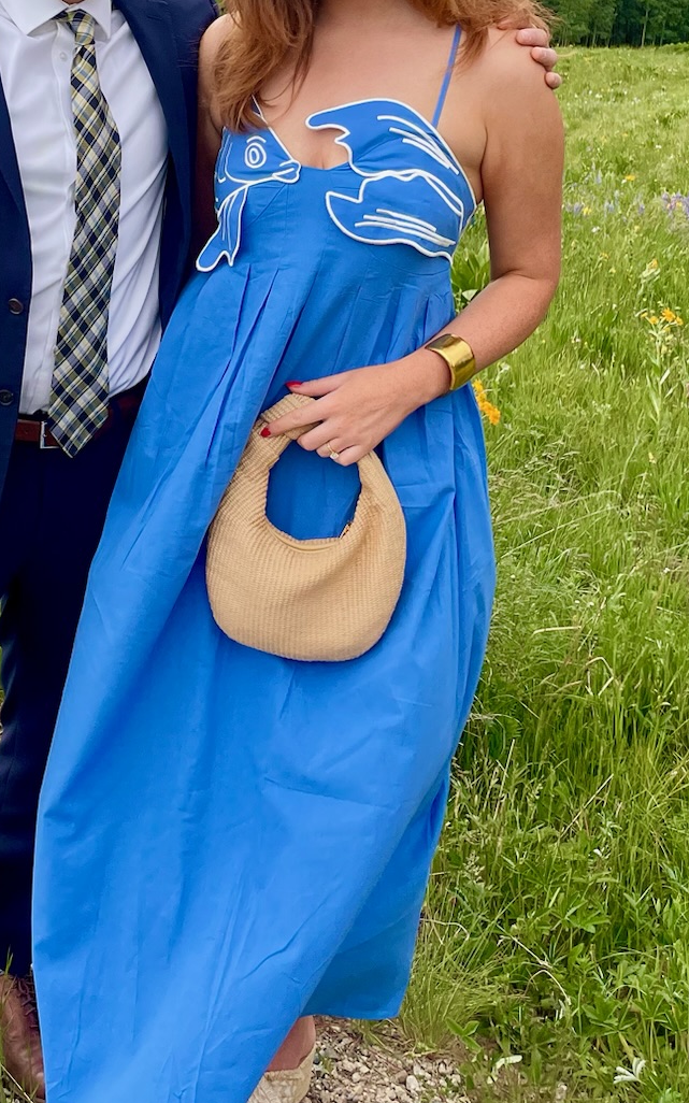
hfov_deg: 23.2
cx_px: 146
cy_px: 170
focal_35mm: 55
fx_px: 1653
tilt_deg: -14.7
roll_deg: -0.5
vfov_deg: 35.3
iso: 32
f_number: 1.6
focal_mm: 4.2
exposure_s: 1/1511
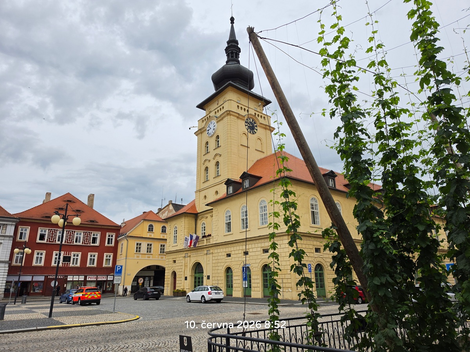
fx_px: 312
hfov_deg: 73.9
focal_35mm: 23
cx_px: 235
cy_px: 176
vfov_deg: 58.9
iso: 64
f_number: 1.4
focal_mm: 6.5
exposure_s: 1/3737
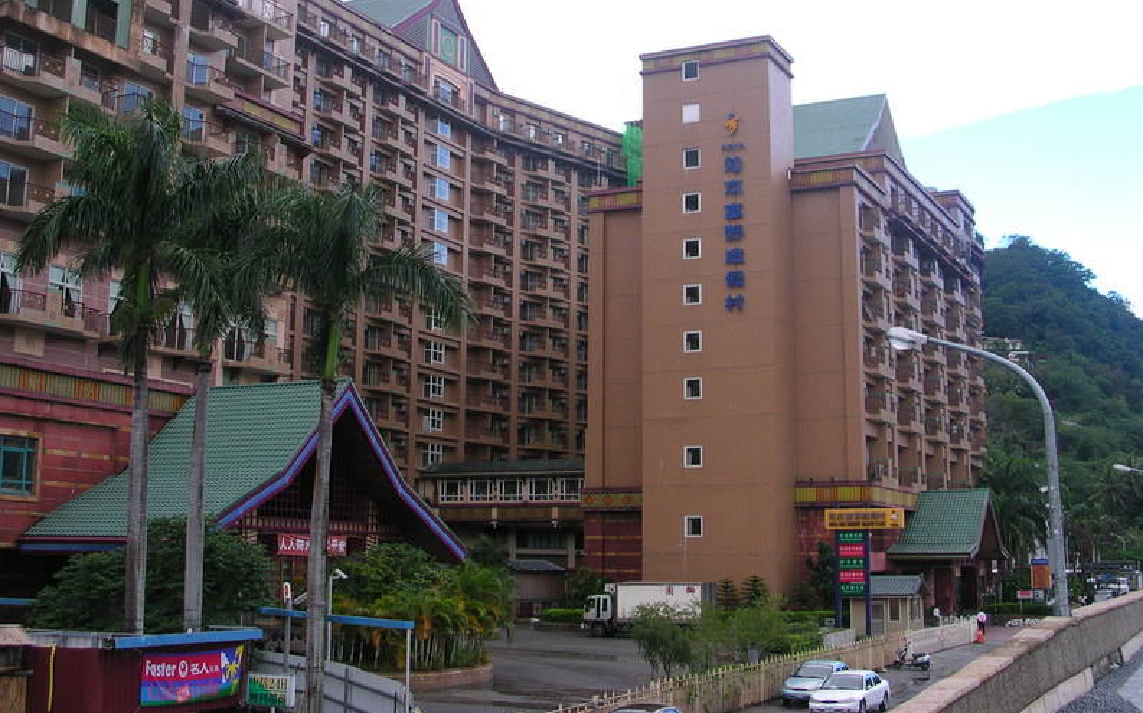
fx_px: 1432
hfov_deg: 43.5
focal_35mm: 46
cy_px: 311
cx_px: 575
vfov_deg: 27.9
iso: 100
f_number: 2.9
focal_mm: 6.6
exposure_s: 1/118
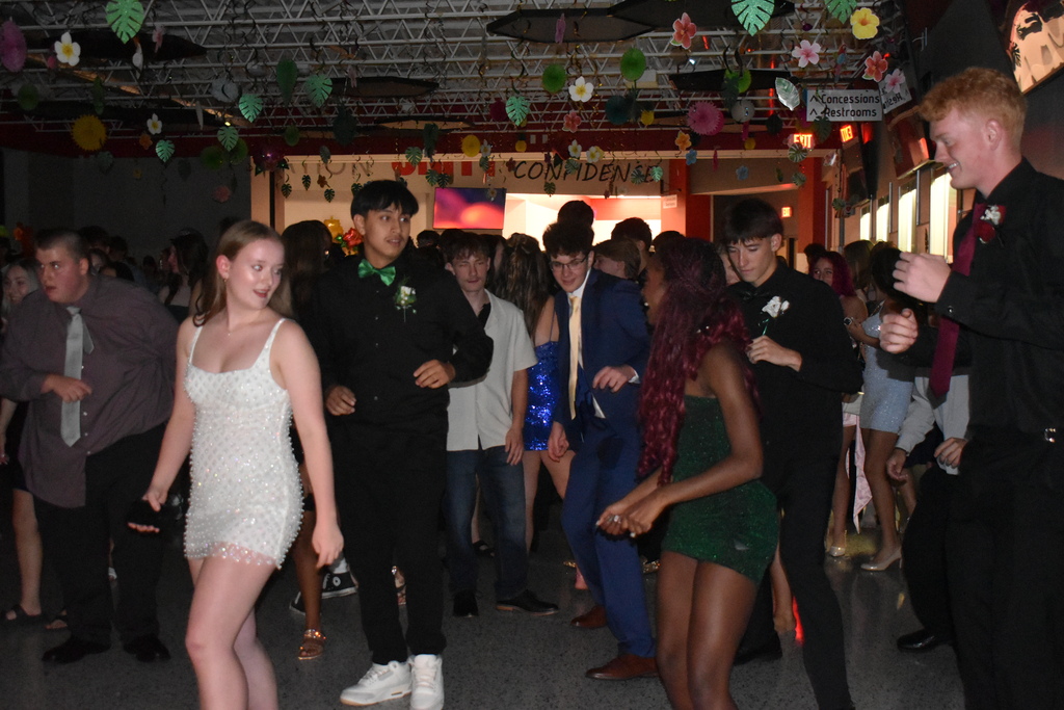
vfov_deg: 29.0
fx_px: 1374
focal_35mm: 46
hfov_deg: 42.3
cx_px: 532
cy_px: 355
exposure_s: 1/60
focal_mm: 31
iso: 6400
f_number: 4.2
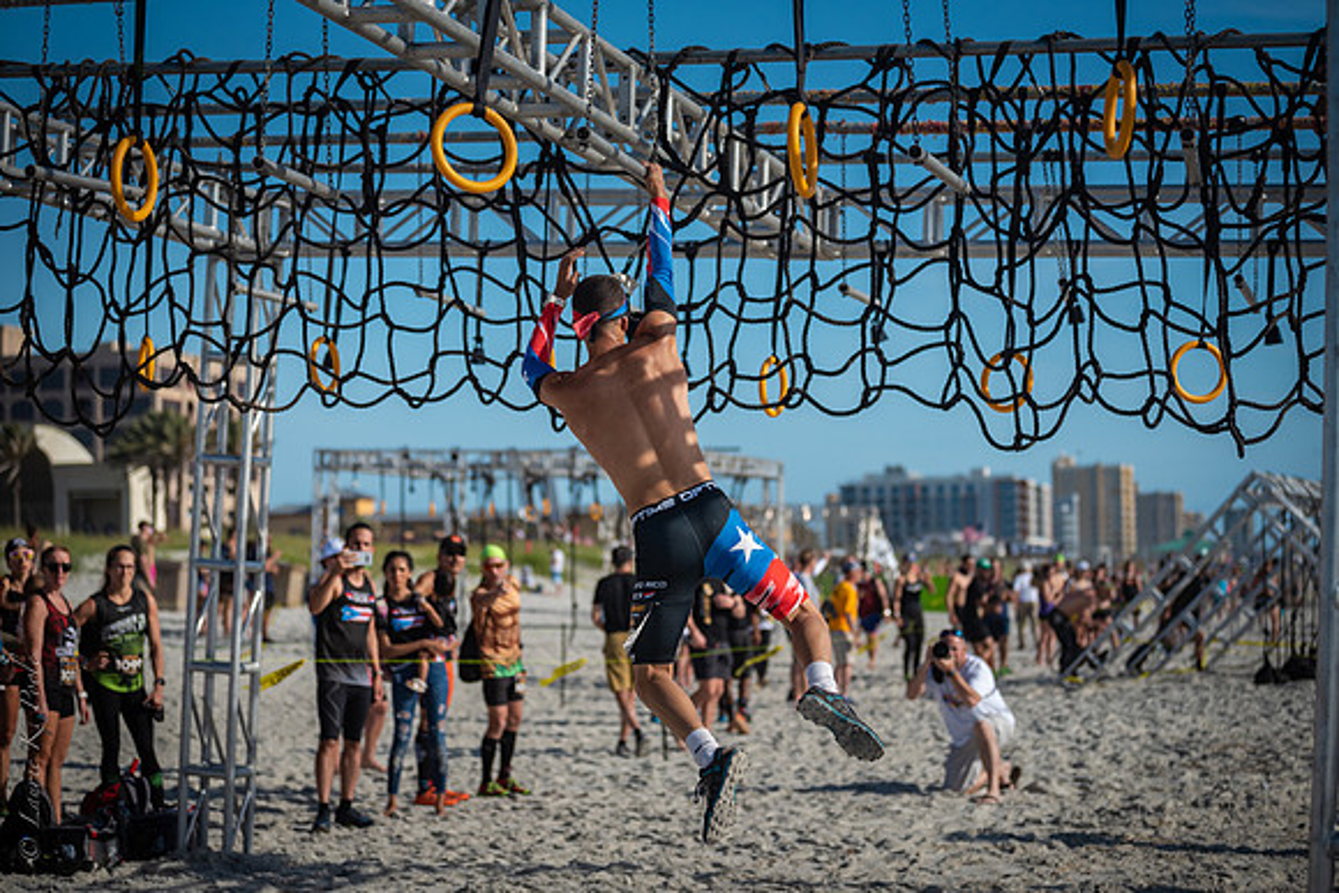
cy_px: 446
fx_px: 2604
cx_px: 670
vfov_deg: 19.5
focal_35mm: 70
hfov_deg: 28.8
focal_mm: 70
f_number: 2.8
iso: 320
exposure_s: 1/4000
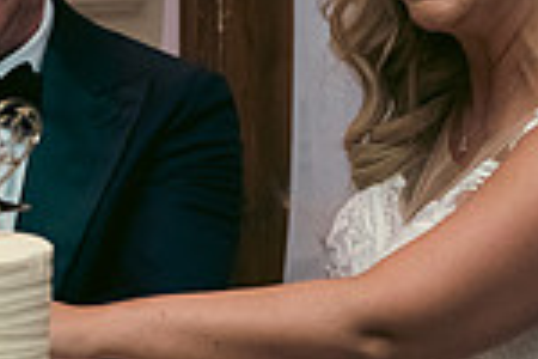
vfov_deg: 6.5
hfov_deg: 9.7
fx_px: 3168
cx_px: 319
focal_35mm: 212
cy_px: 192
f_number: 3.5
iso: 800
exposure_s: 1/160
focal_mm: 55
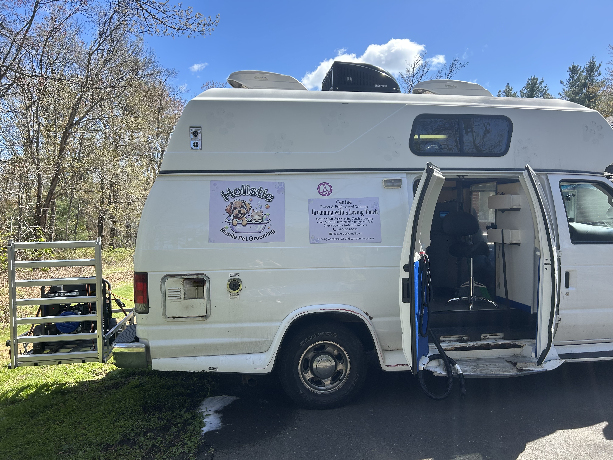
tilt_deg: +0.2
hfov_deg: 67.3
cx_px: 306
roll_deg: -1.0
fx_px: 460
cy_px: 230
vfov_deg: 53.1
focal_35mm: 26
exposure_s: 1/1553
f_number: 1.5
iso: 50
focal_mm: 5.7
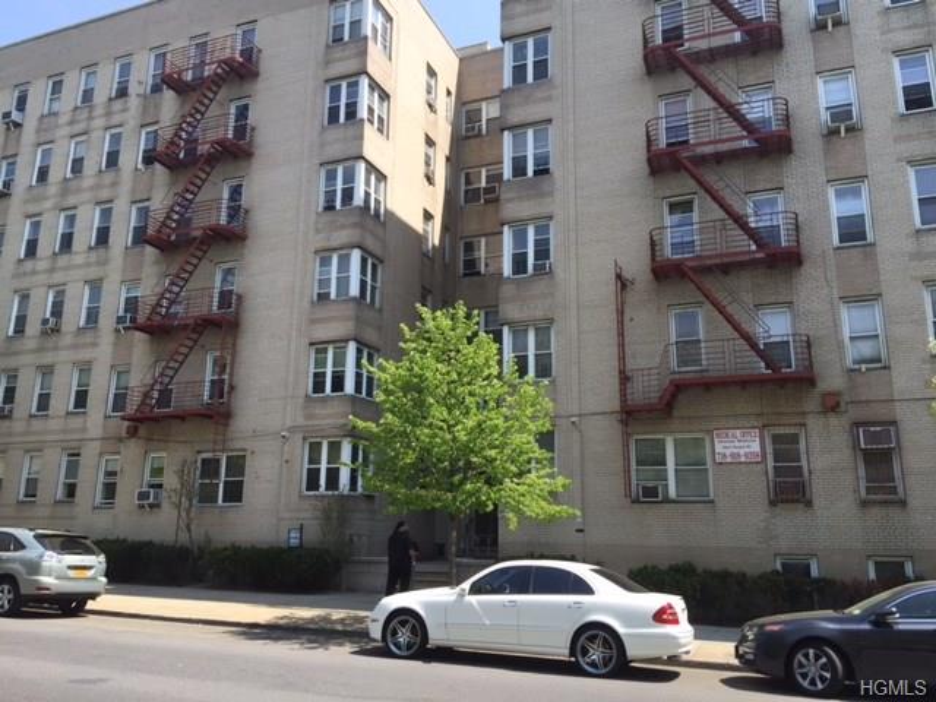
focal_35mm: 29
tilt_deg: +15.6
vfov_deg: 48.2
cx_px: 468
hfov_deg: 61.7
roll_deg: -1.5
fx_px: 784
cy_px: 351
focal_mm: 4.15
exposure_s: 1/732
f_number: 2.2
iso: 32
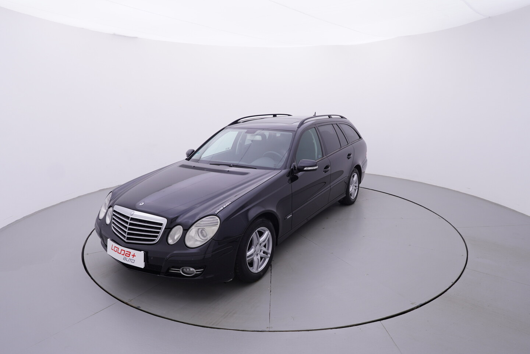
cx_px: 265
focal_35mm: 22
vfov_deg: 56.2
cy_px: 177
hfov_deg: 77.3
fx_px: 331
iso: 200
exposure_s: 1/80
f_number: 5
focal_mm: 15
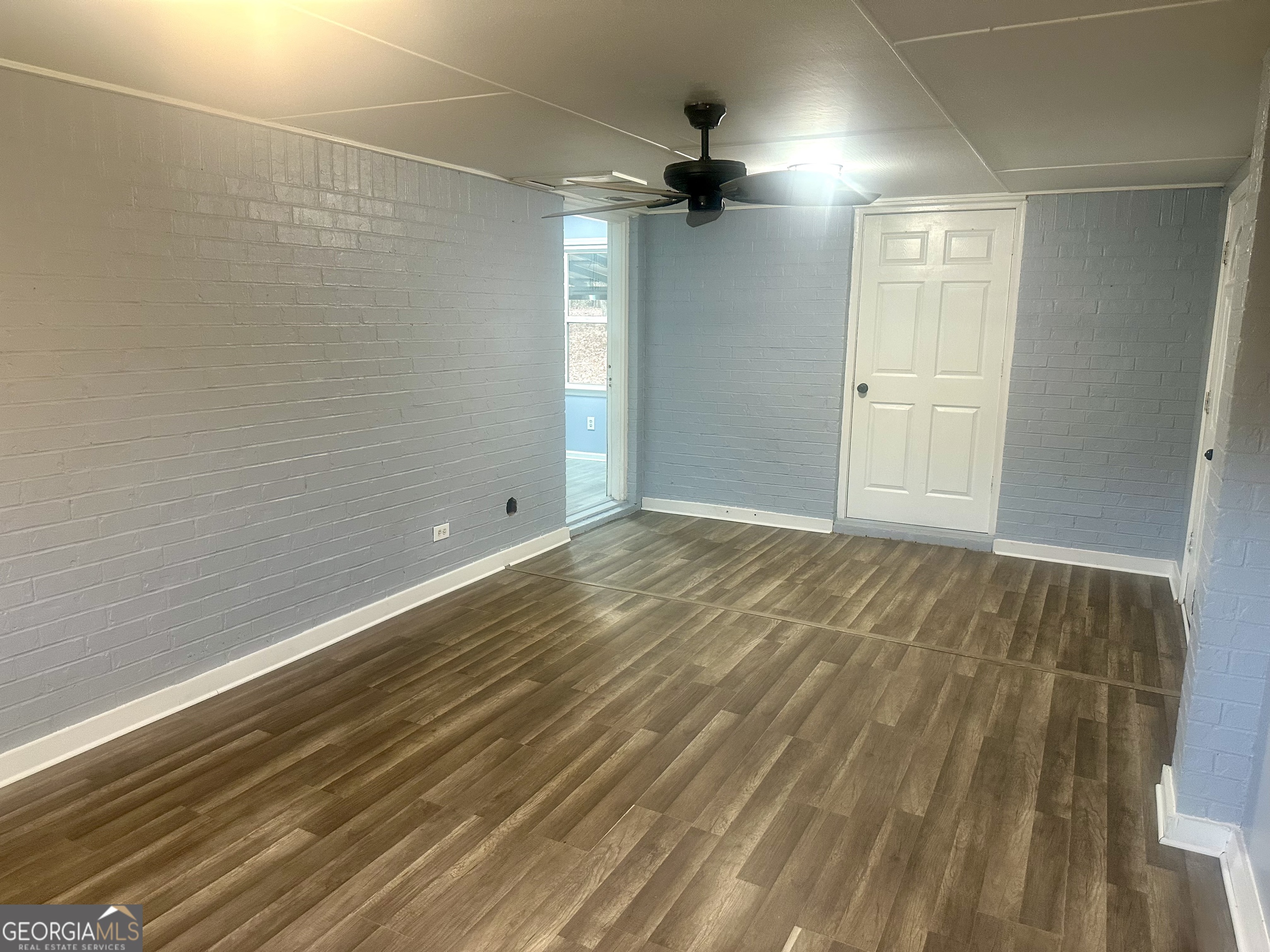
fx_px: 881
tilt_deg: -10.0
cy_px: 476
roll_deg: -1.0
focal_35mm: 24
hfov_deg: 71.6
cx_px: 635
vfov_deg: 56.8
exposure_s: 1/60
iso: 320
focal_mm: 6.86
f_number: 1.78
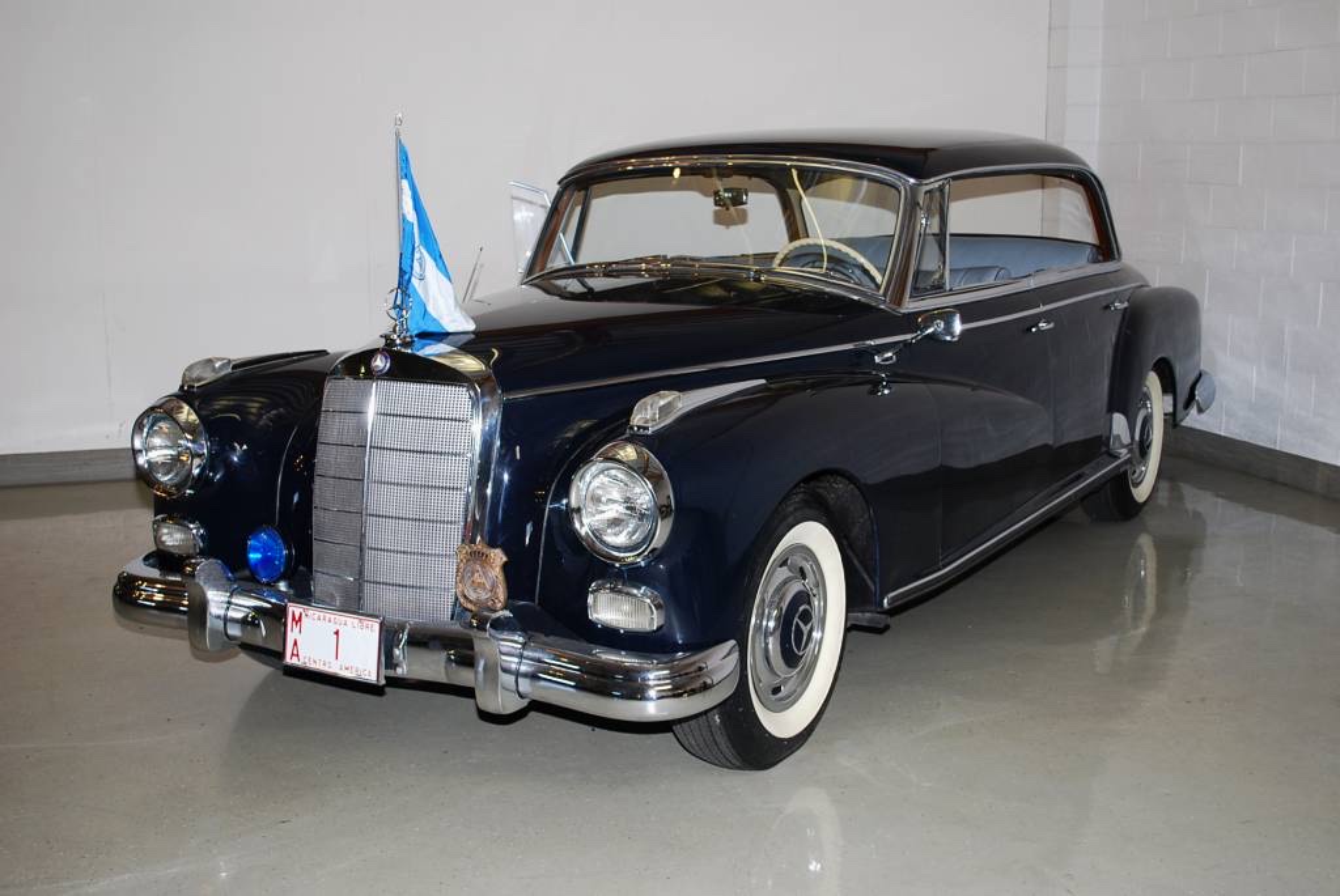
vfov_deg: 32.0
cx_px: 670
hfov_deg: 46.4
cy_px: 448
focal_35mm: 42
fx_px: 1565
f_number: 4.5
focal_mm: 28
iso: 220
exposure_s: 1/60
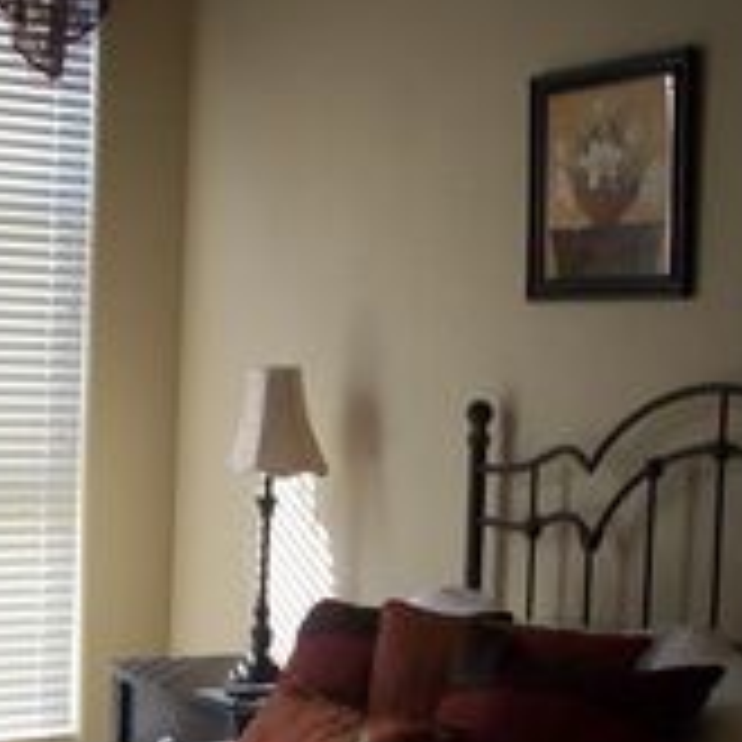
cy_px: 499
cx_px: 261
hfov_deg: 23.6
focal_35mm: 73
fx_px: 1770
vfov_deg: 23.6
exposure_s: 1/64
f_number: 2.8
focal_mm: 6.2
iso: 135
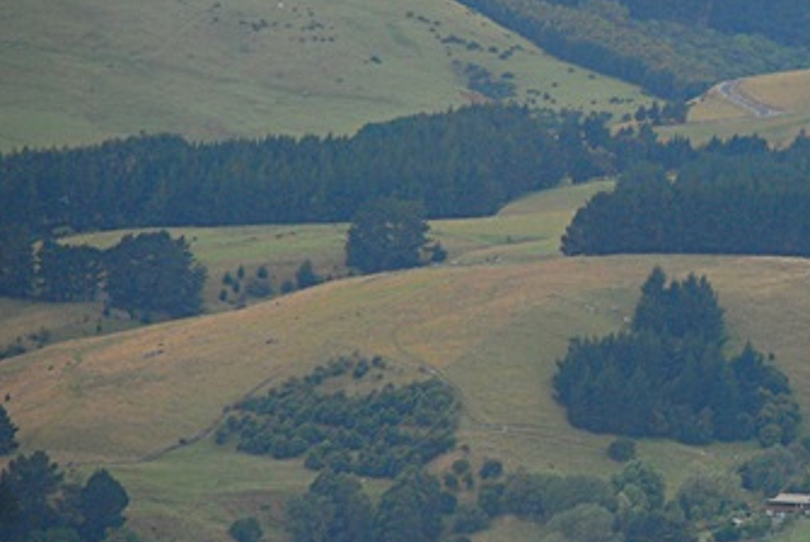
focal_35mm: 484
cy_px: 298
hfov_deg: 4.2
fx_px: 10904
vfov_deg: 2.8
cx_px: 914
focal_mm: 135
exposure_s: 1/640
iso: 400
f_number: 6.3
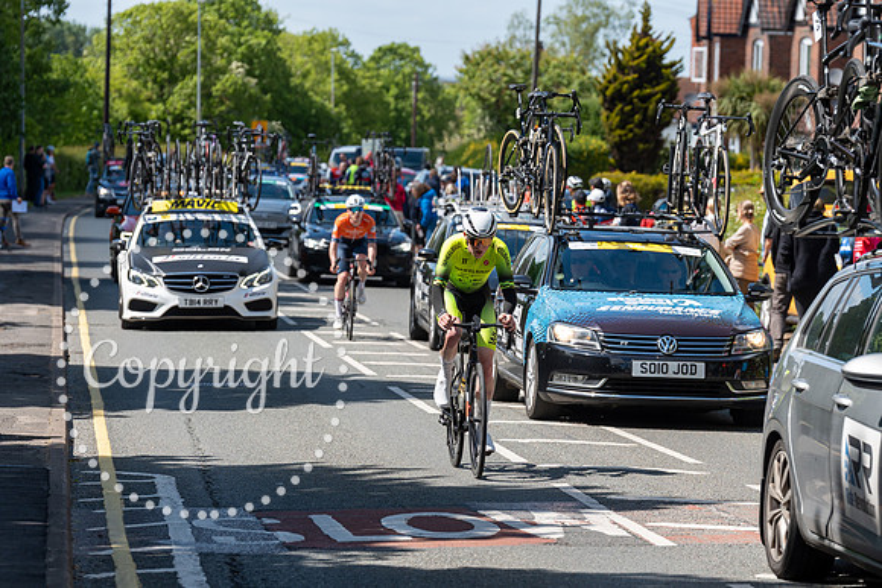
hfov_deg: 12.9
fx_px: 3896
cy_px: 294
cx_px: 441
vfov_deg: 8.6
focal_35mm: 159
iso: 320
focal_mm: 159
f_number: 5.6
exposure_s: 1/1000
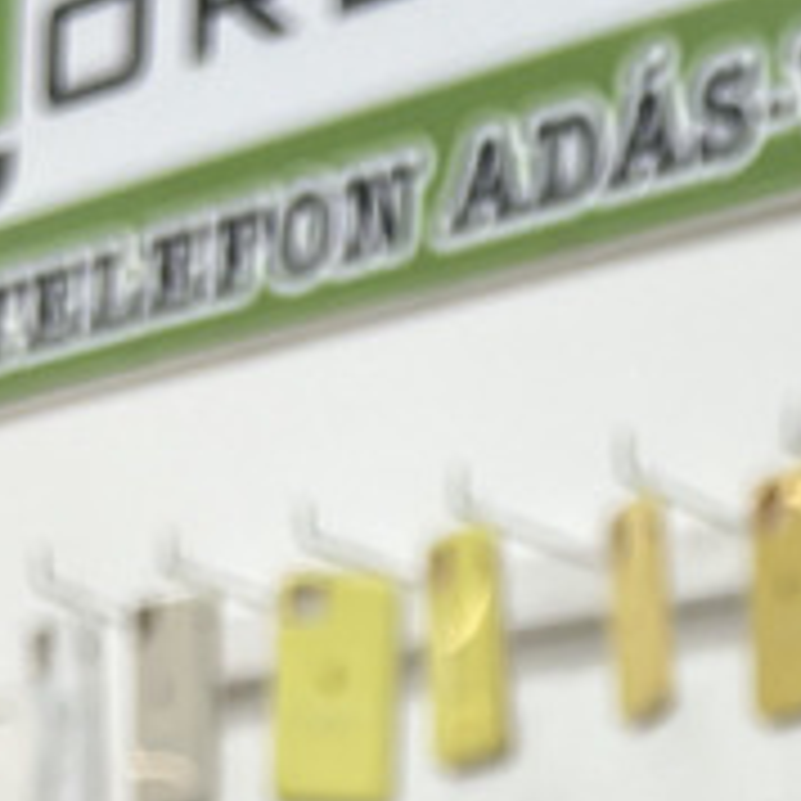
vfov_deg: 12.2
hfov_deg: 12.9
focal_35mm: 130
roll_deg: -1.6
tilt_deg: +4.6
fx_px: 3403
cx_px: 1107
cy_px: 1494
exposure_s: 1/117
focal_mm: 5.7
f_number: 1.5
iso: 64
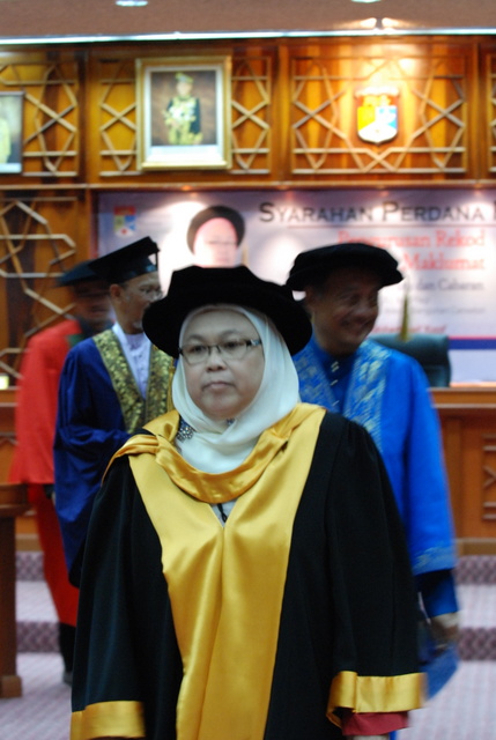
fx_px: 2162
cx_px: 248
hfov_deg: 13.1
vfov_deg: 19.4
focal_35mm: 105
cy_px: 370
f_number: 4.5
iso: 1250
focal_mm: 70
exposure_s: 1/20
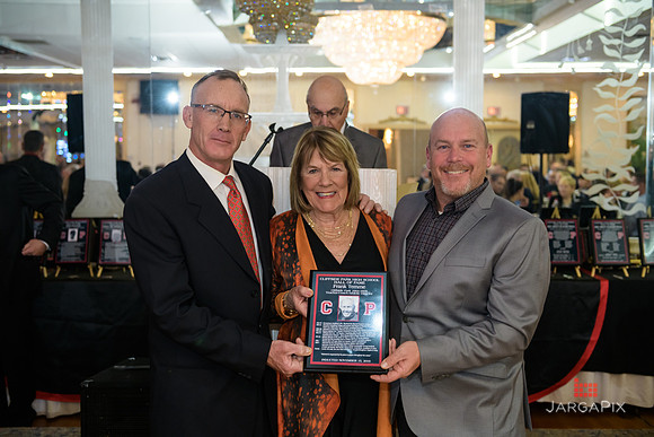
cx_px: 327
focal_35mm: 44
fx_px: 799
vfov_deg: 30.5
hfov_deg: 44.5
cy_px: 218
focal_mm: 44
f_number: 3.2
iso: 1000
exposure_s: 1/125
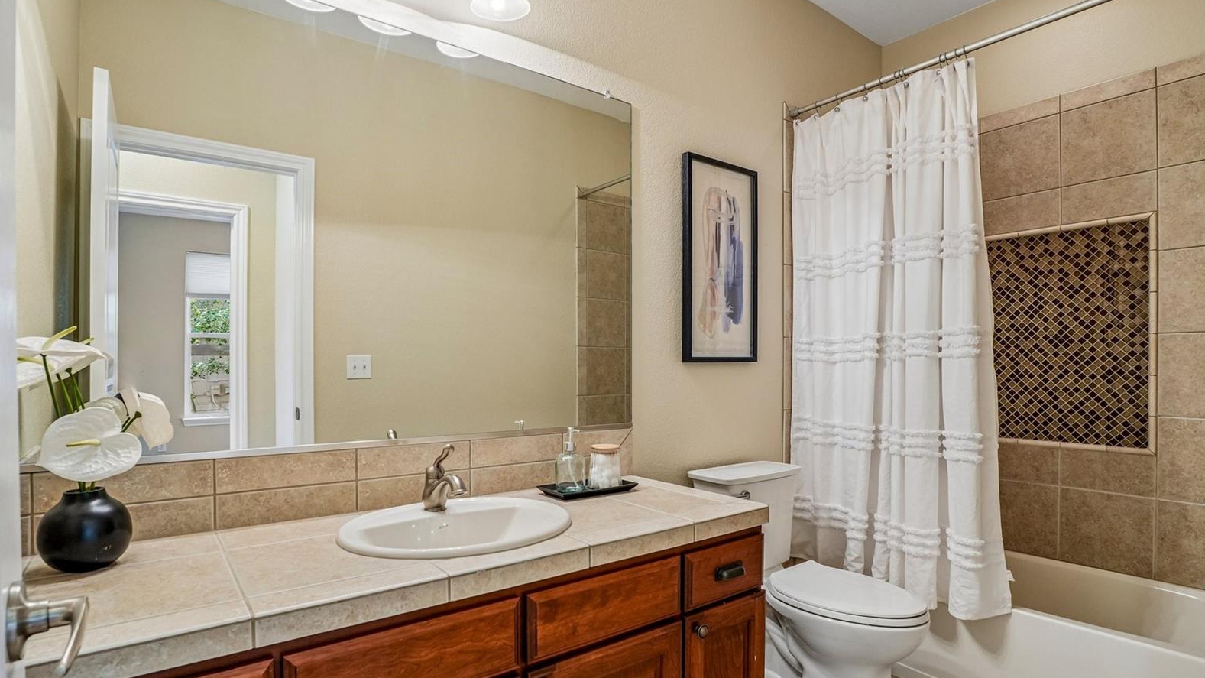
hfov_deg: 94.2
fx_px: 560
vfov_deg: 62.2
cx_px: 603
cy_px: 368
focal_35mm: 18
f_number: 8
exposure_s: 1/10
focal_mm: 11
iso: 500
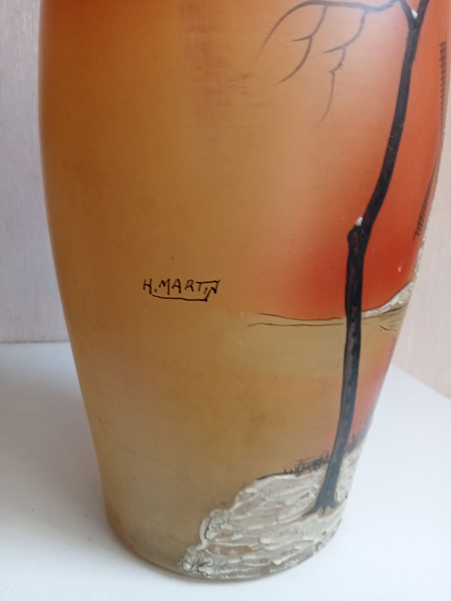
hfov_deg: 49.7
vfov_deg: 63.4
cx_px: 226
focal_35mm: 28
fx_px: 486
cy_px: 300
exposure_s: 1/33.3
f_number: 2.2
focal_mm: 3.46
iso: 108
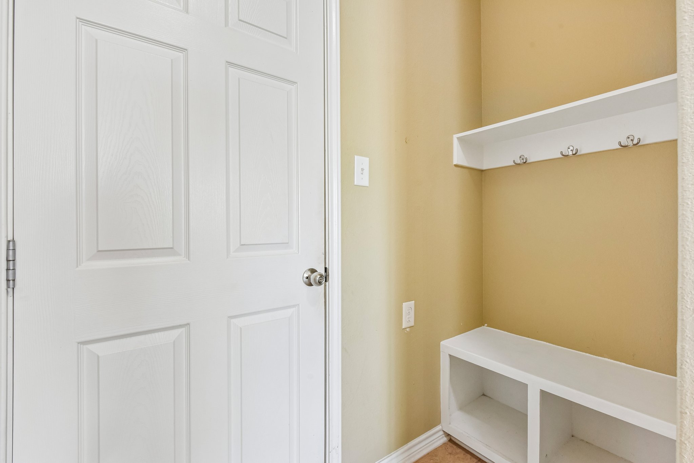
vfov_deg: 73.7
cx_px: 347
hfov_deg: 96.7
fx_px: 308
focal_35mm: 16
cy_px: 232
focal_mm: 16
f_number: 8
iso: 500
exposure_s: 1/15
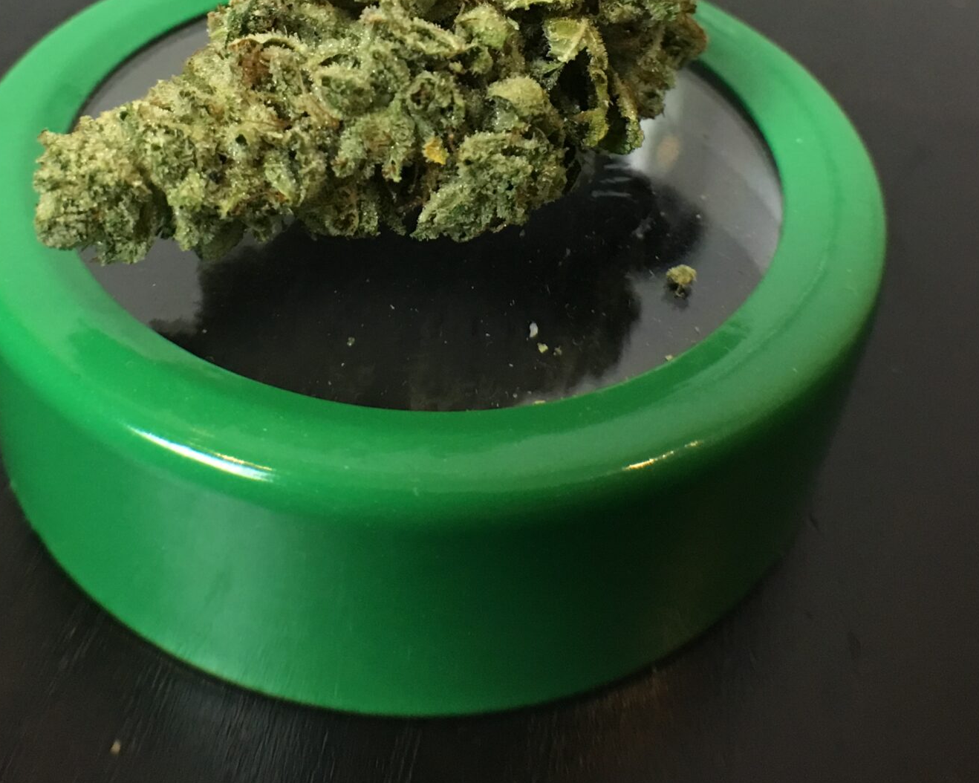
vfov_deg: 26.7
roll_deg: -4.1
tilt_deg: -30.2
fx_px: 1593
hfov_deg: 34.1
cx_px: 429
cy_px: 79
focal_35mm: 55
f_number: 2.2
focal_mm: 4.15
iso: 100
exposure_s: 1/10
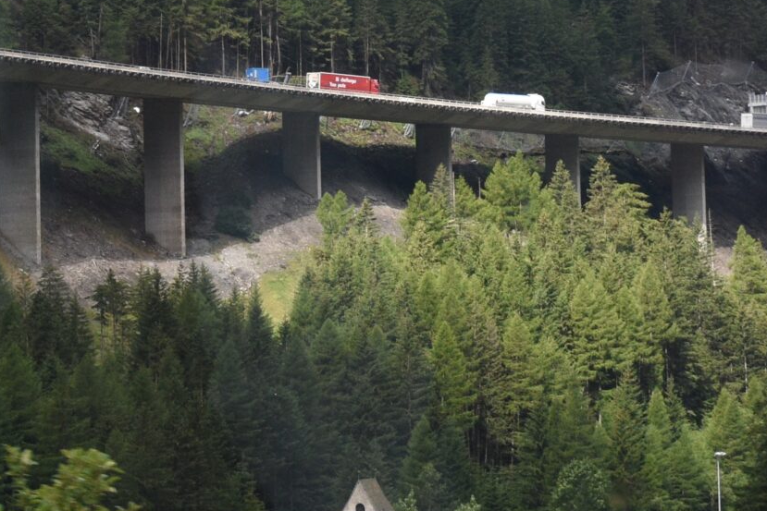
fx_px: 2962
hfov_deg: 14.7
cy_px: 124
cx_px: 292
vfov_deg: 9.9
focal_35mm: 139
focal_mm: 30
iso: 500
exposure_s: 1/125
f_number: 7.1
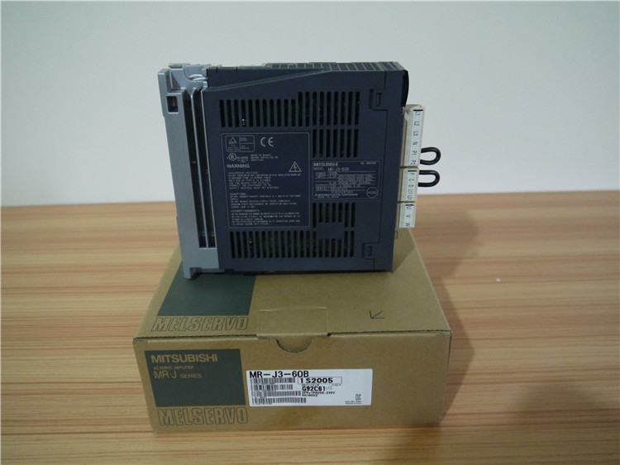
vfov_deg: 46.8
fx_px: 537
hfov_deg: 60.0
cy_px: 232
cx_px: 310
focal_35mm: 30
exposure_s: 1/40
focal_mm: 15
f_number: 3.5
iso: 1600
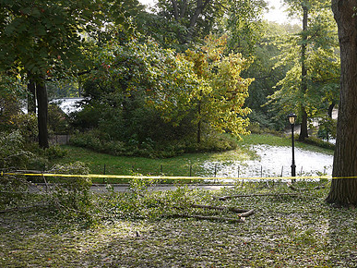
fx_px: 619
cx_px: 233
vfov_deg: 24.4
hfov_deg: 32.0
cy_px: 128
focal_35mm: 60
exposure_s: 1/125
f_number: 3.2
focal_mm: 20
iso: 100
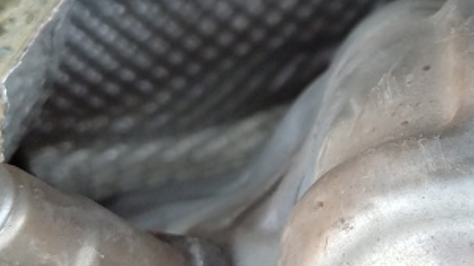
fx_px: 1570
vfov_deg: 9.6
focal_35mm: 125
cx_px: 622
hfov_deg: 16.2
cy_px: 25
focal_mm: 5.59
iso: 162
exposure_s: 1/50
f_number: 1.88
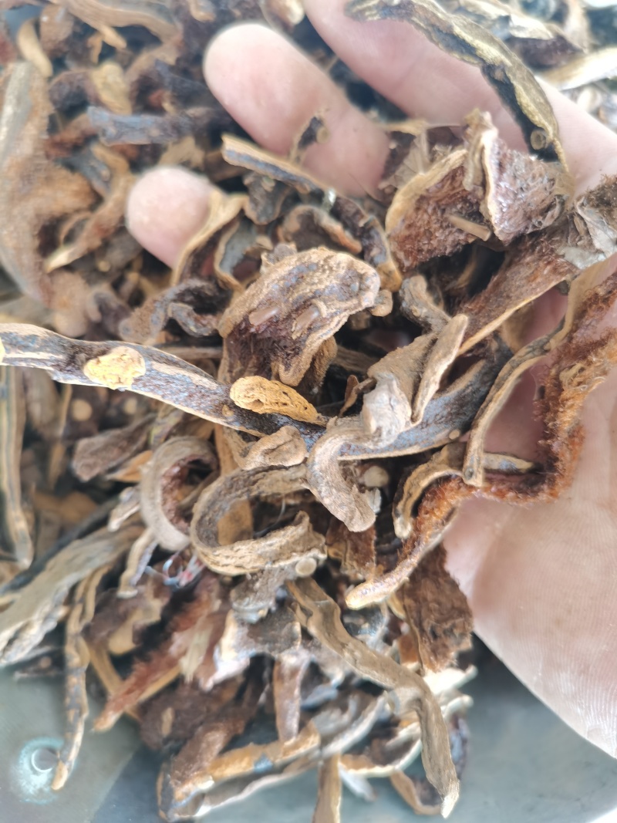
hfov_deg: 51.3
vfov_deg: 65.3
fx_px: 642
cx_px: 308
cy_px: 412
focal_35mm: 27
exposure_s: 1/50
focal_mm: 5.58
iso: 250
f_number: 1.8
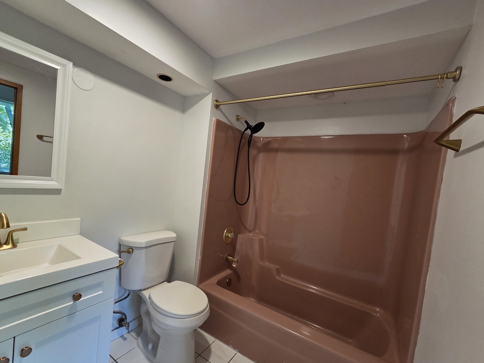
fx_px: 196
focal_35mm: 14
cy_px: 191
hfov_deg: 102.0
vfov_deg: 85.6
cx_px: 231
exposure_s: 1/60
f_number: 2.2
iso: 250
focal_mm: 2.2
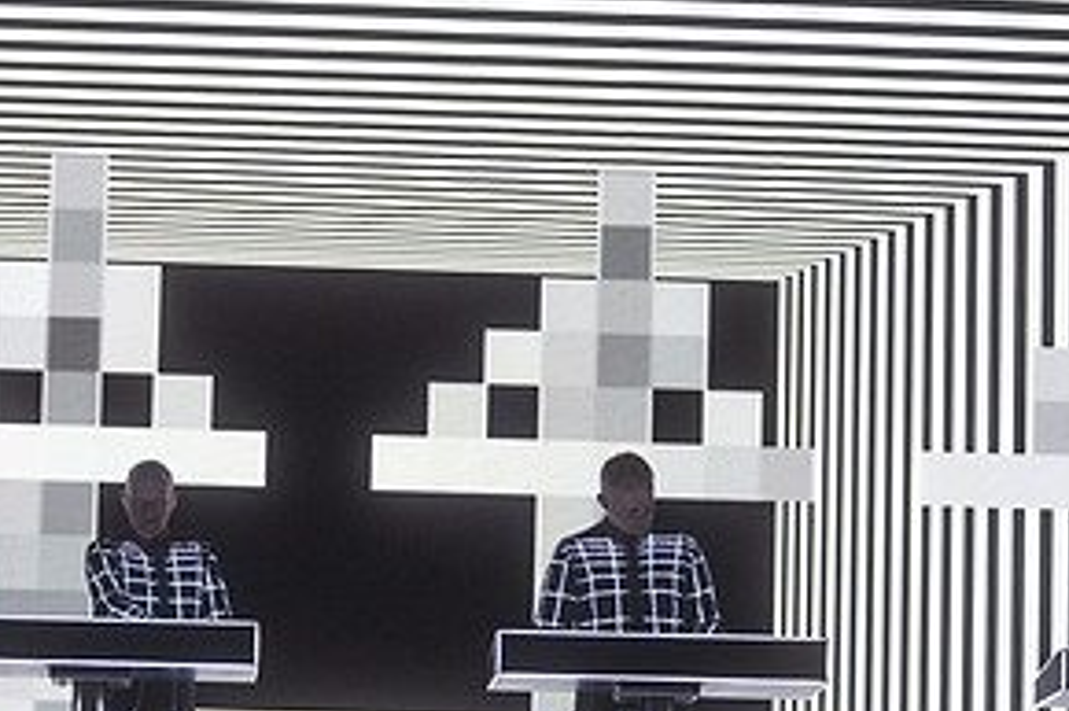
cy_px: 532
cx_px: 383
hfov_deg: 12.4
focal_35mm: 165
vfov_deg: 8.3
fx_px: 4897
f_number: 3.2
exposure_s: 1/320
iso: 2500
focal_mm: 80
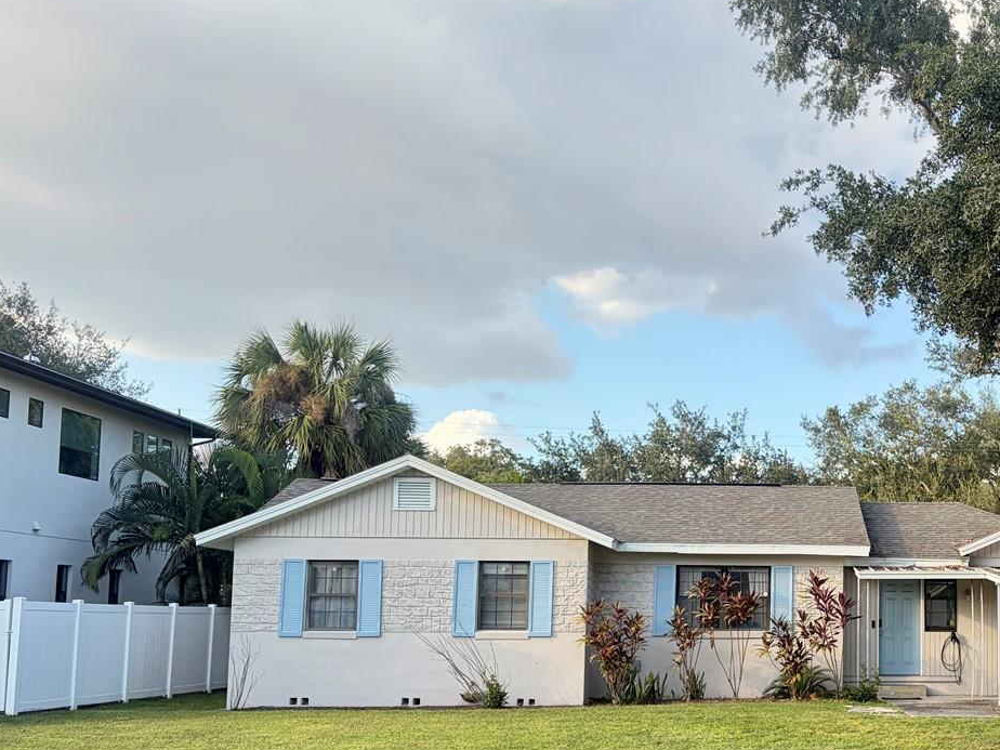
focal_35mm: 45
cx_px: 844
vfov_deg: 31.9
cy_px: 496
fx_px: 1300
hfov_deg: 39.8
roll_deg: -0.2
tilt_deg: +5.4
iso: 64
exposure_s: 1/557
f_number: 1.6
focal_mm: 5.96
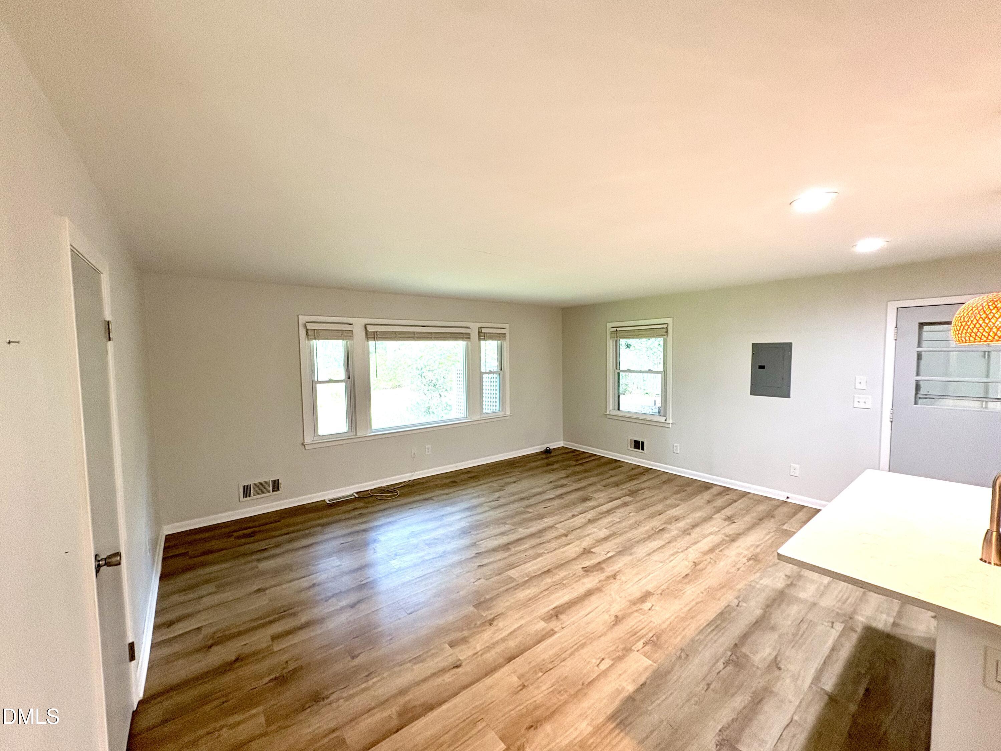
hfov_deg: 102.1
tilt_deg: -2.3
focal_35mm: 14
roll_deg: +1.3
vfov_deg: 85.7
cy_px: 376
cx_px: 500
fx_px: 405
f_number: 2.2
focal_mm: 2.22
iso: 250
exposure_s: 1/60
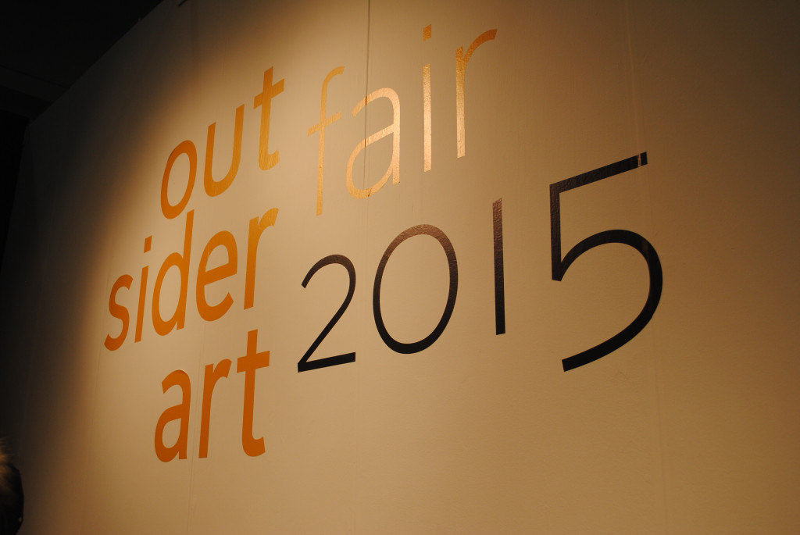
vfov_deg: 37.0
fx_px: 801
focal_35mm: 36
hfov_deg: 53.1
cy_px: 268
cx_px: 400
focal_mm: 24
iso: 200
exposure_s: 1/125
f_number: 5.6
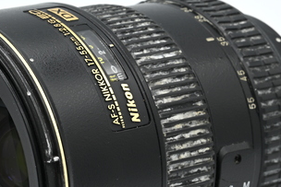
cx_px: 42
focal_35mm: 207
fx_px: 1616
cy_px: 114
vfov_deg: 6.6
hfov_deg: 9.9
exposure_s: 1/15
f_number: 14
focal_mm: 63
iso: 100
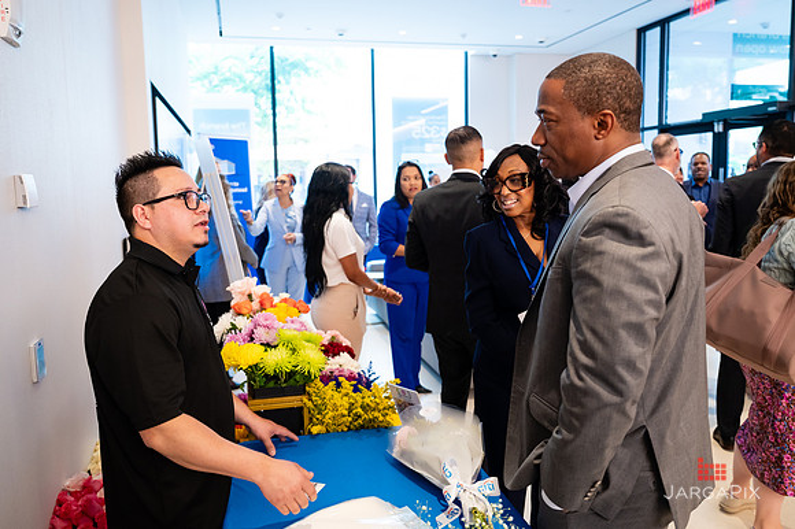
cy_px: 252
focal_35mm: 28
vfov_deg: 46.5
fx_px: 615
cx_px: 379
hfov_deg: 65.7
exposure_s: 1/200
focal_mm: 26
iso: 1600
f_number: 3.2
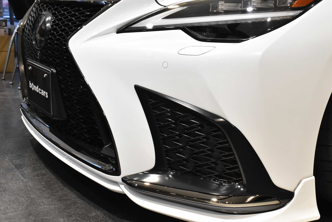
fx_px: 535
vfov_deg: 23.4
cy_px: 123
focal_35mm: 58
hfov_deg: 34.4
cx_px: 187
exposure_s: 1/50
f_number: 8
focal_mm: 34
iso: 2200
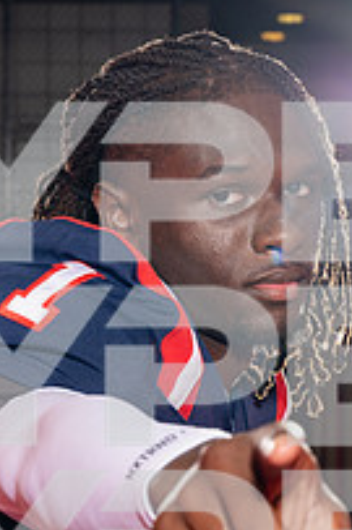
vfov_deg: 13.2
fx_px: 2277
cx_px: 76
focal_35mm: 155
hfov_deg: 8.8
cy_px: 368
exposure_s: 1/250
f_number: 9
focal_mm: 70
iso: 160
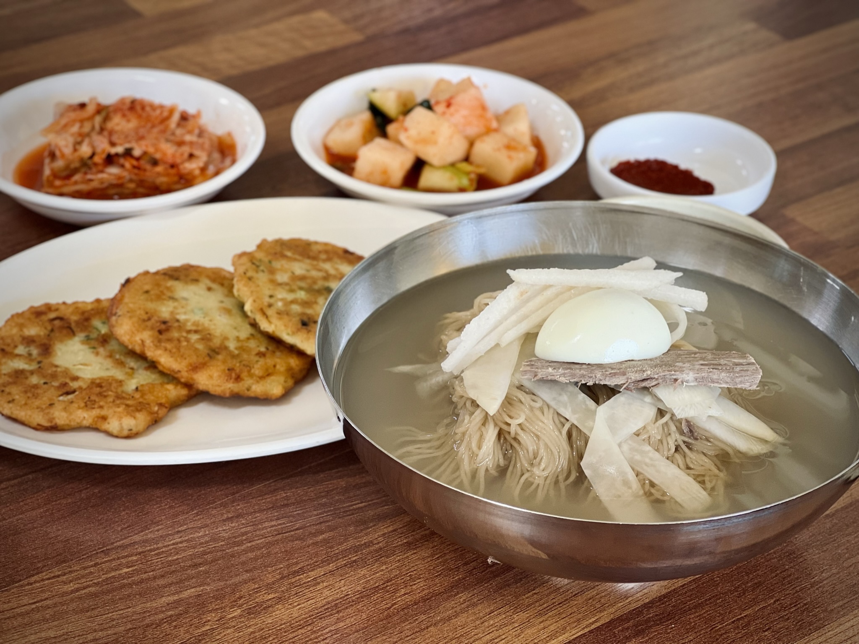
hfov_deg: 25.3
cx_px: 430
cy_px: 322
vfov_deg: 19.1
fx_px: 1911
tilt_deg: -32.0
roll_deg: -1.7
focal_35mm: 77
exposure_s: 1/40
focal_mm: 9
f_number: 2.8
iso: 125
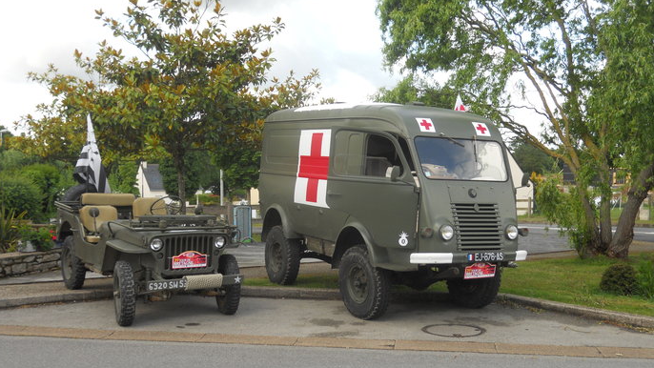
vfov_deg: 29.7
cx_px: 325
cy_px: 193
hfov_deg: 50.5
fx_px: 694
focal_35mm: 40
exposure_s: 1/250
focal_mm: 6.4
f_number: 3
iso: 80
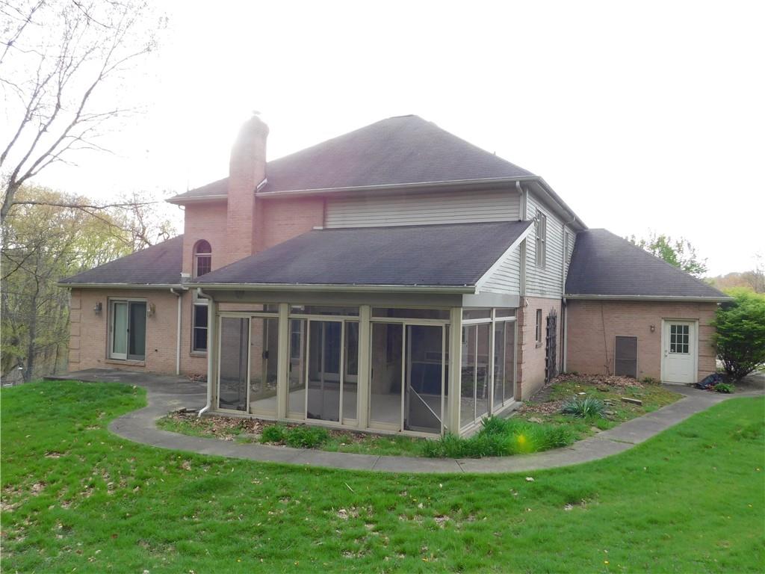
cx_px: 382
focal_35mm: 28
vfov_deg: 49.7
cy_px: 287
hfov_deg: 63.4
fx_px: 619
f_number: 3.2
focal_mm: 4.9
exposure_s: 1/160
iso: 125
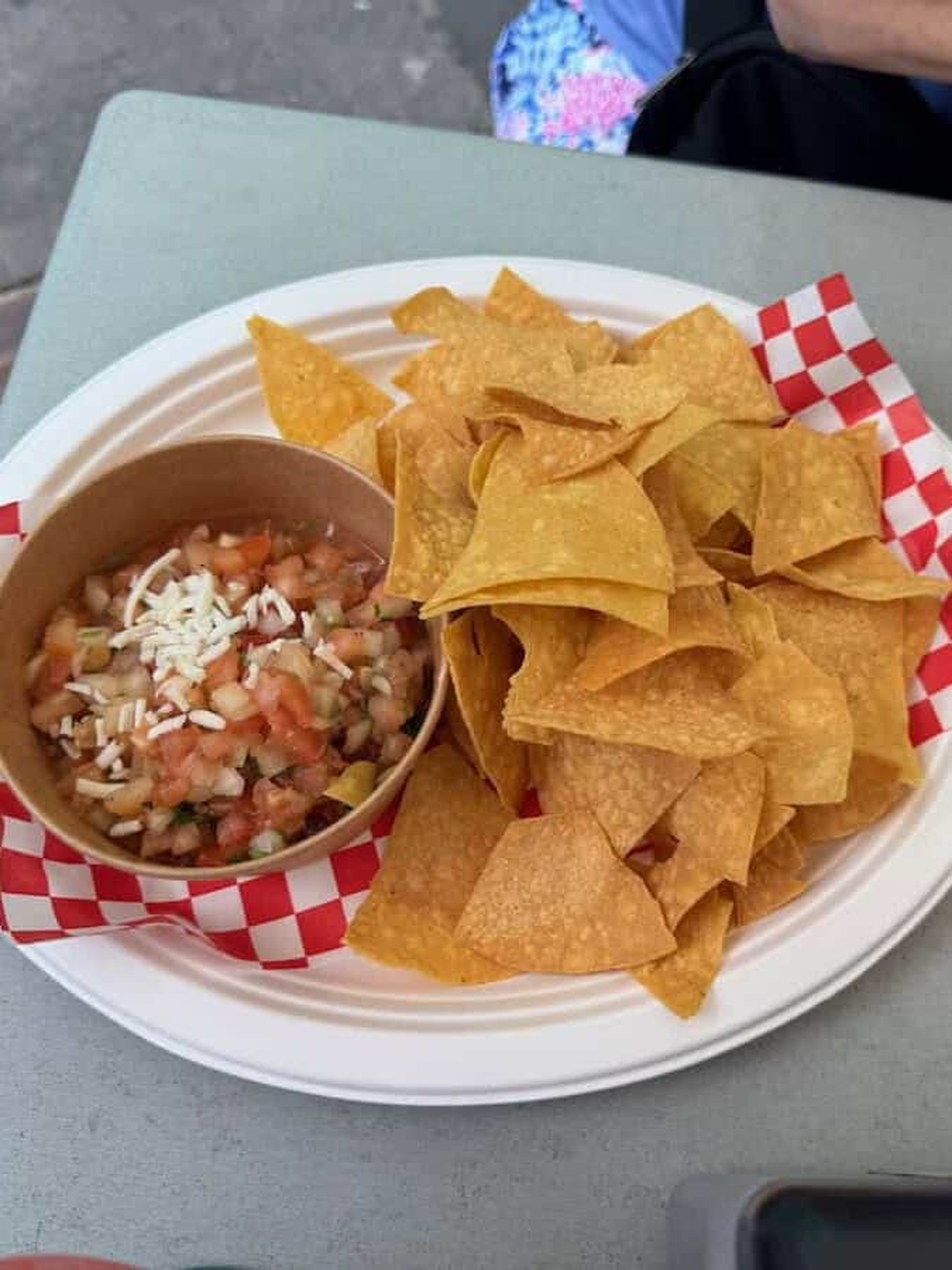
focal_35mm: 24
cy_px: 635
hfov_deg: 56.8
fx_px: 880
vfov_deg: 71.6
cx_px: 476
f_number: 1.8
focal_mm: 6.8
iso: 80
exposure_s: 1/436
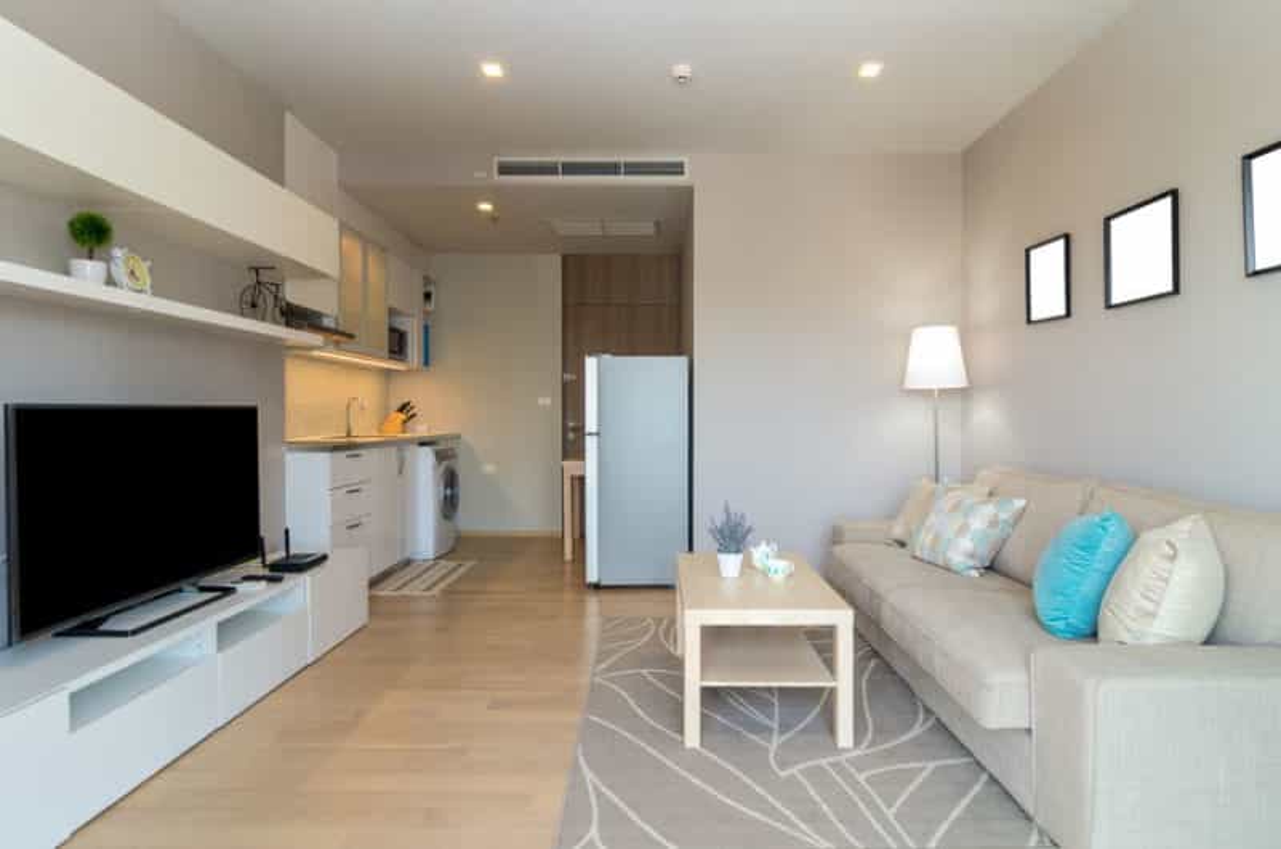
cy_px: 424
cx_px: 640
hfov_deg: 90.1
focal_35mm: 18
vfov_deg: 67.2
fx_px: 639
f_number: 8
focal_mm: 12
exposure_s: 1/25
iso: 400
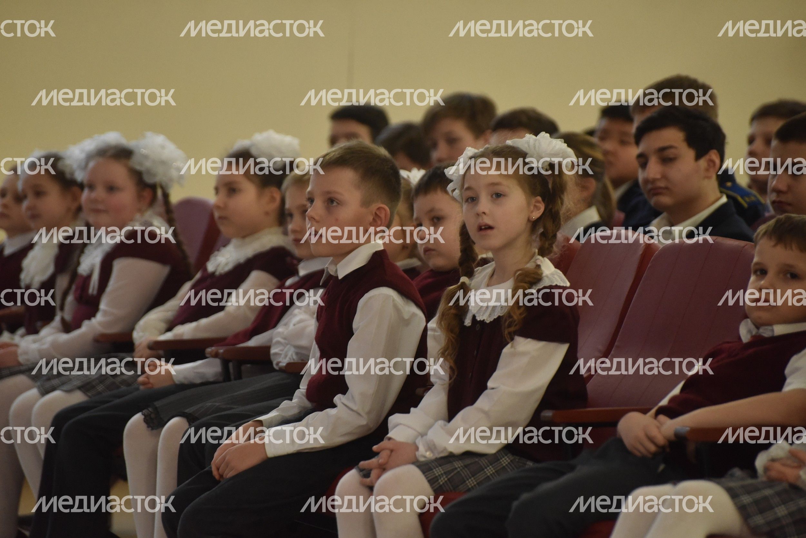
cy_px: 269
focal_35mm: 210
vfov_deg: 6.5
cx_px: 403
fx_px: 4702
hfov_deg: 9.8
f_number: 5.3
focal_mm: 210
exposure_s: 1/320
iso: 4000
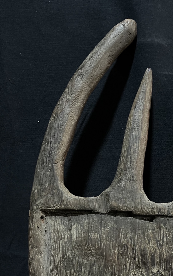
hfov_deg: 27.9
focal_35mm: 44
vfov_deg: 43.4
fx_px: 332
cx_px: 162
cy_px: 217
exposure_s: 1/30
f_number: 1.6
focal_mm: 5.1
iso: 1000
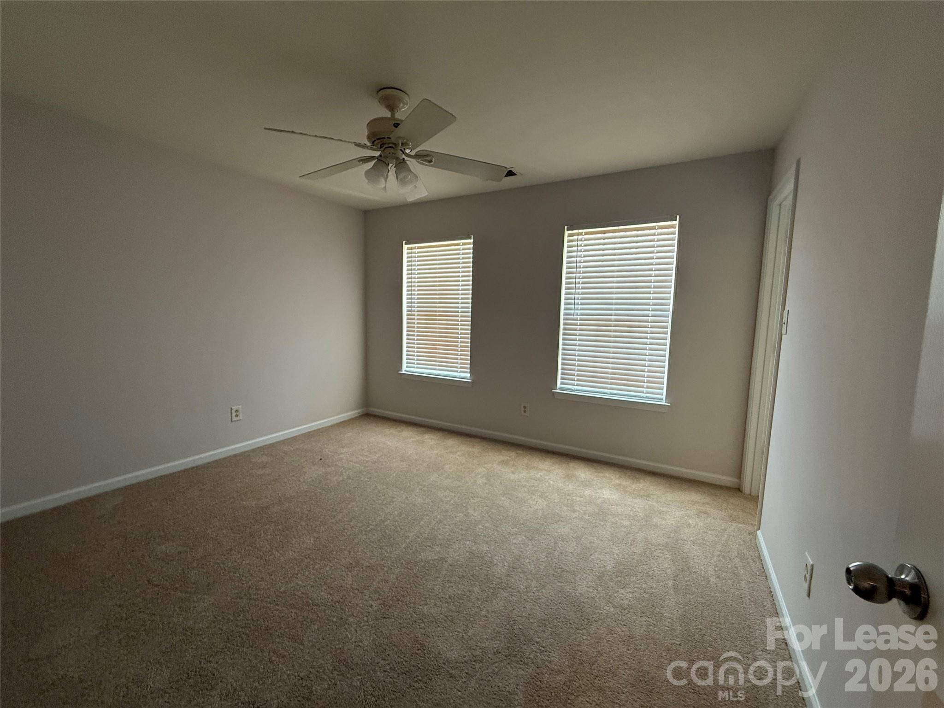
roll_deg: -1.6
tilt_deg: -4.1
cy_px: 354
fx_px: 382
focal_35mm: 14
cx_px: 472
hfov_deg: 102.1
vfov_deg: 85.7
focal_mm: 2.22
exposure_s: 1/120
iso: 250
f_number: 2.2
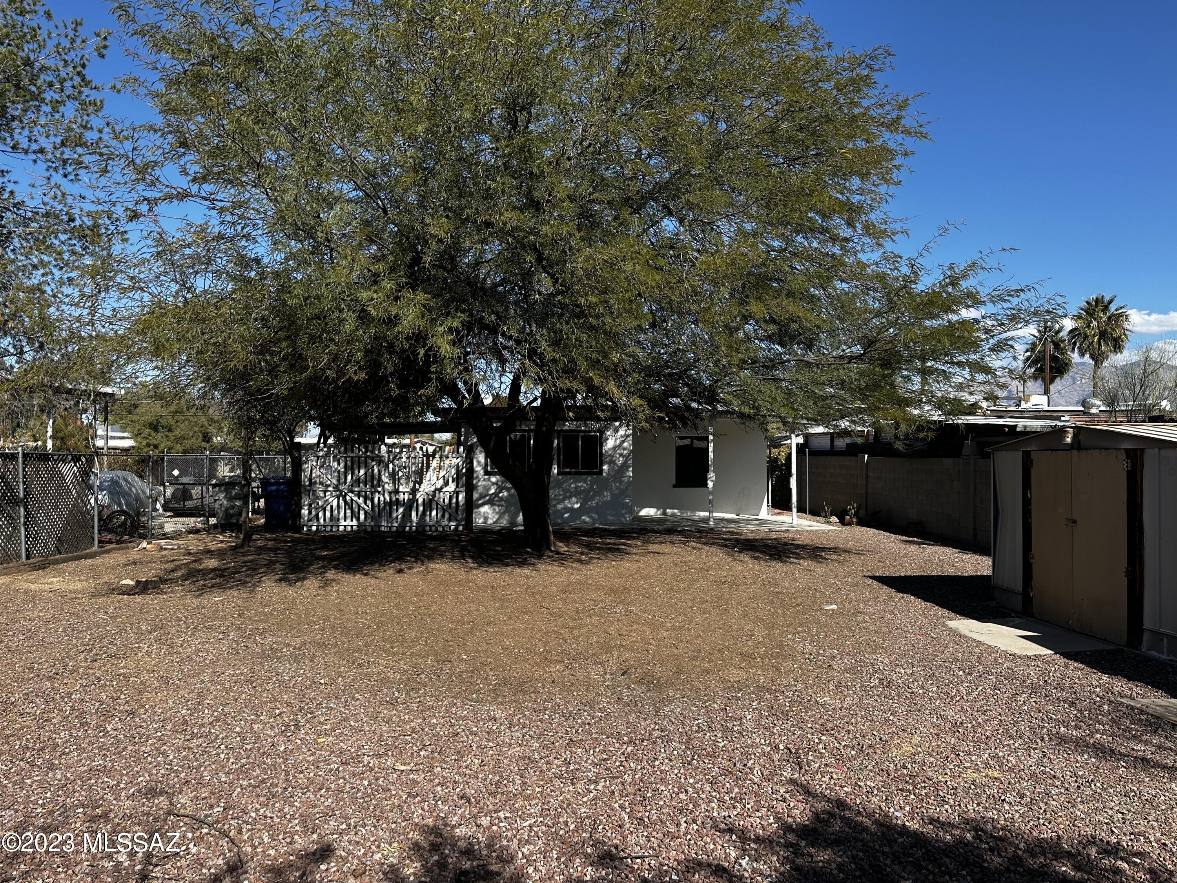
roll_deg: -0.6
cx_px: 588
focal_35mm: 24
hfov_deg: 71.6
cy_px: 442
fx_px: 816
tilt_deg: -0.7
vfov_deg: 56.8
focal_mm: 6.86
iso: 80
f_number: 1.78
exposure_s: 1/3155
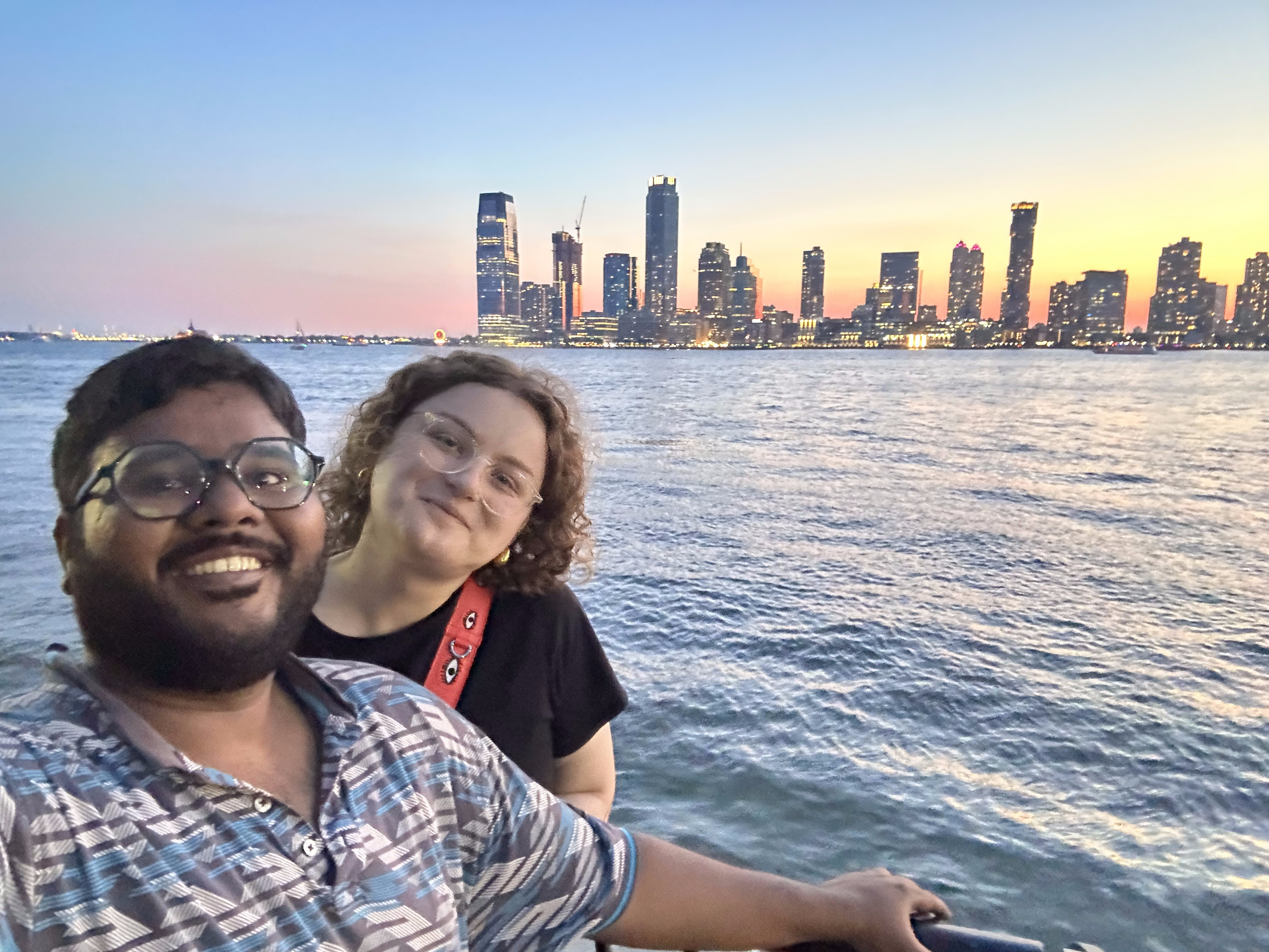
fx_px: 843
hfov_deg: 73.9
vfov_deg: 58.9
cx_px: 634
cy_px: 476
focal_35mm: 23
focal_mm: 2.69
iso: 1000
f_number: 1.9
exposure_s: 1/15
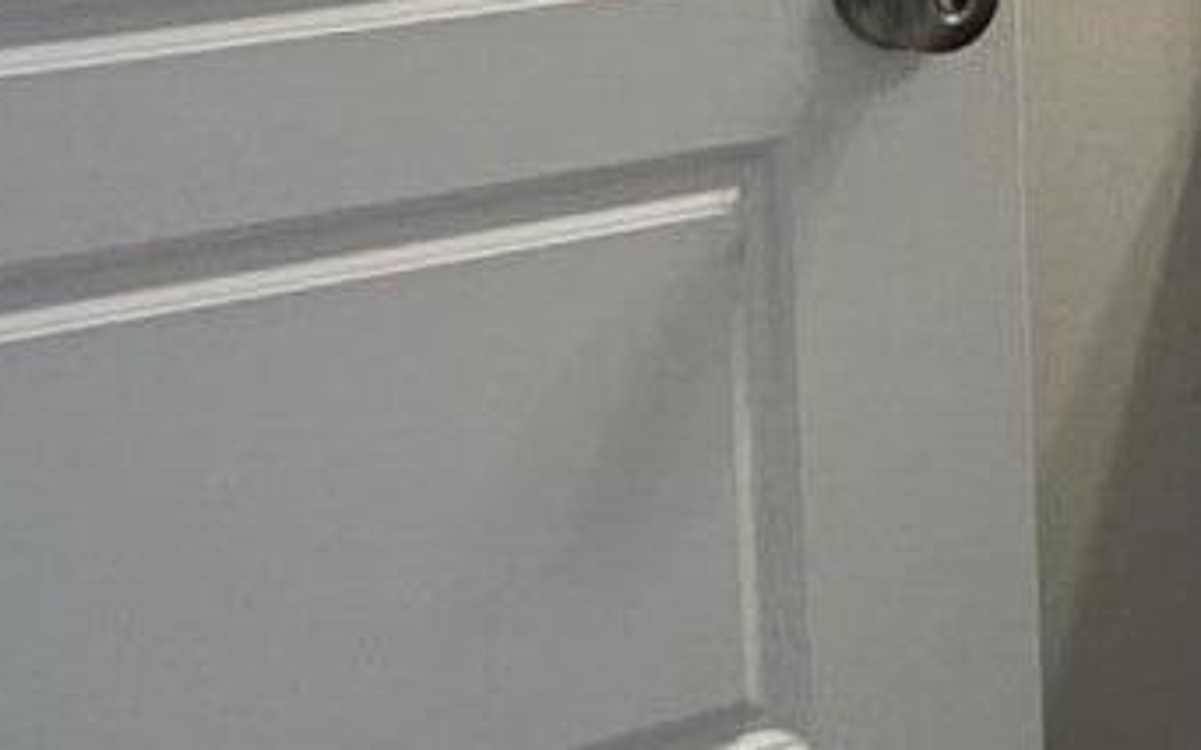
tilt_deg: -3.4
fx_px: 2847
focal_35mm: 87
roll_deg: +1.3
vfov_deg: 14.0
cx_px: 1405
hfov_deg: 22.2
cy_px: -405
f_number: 2.2
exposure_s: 1/120
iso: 250
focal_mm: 2.22
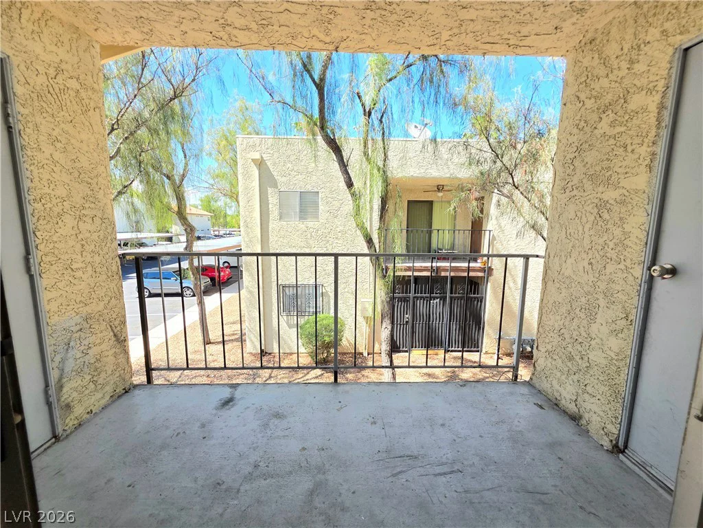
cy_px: 264
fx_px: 264
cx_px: 352
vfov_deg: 89.9
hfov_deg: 106.2
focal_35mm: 13
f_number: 1.9
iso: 40
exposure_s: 1/370
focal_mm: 2.2
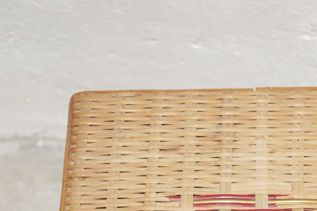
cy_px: 265
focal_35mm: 103
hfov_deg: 19.7
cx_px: 234
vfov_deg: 12.9
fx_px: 907
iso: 1000
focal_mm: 20
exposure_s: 1/60
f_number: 1.7
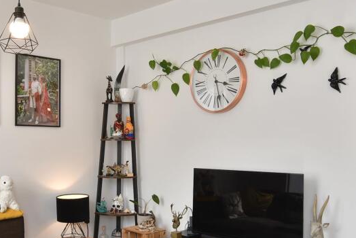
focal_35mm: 41
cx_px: 126
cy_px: 140
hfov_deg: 46.8
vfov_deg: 32.6
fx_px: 406
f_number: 8
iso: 200
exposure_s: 1/25
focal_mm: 14
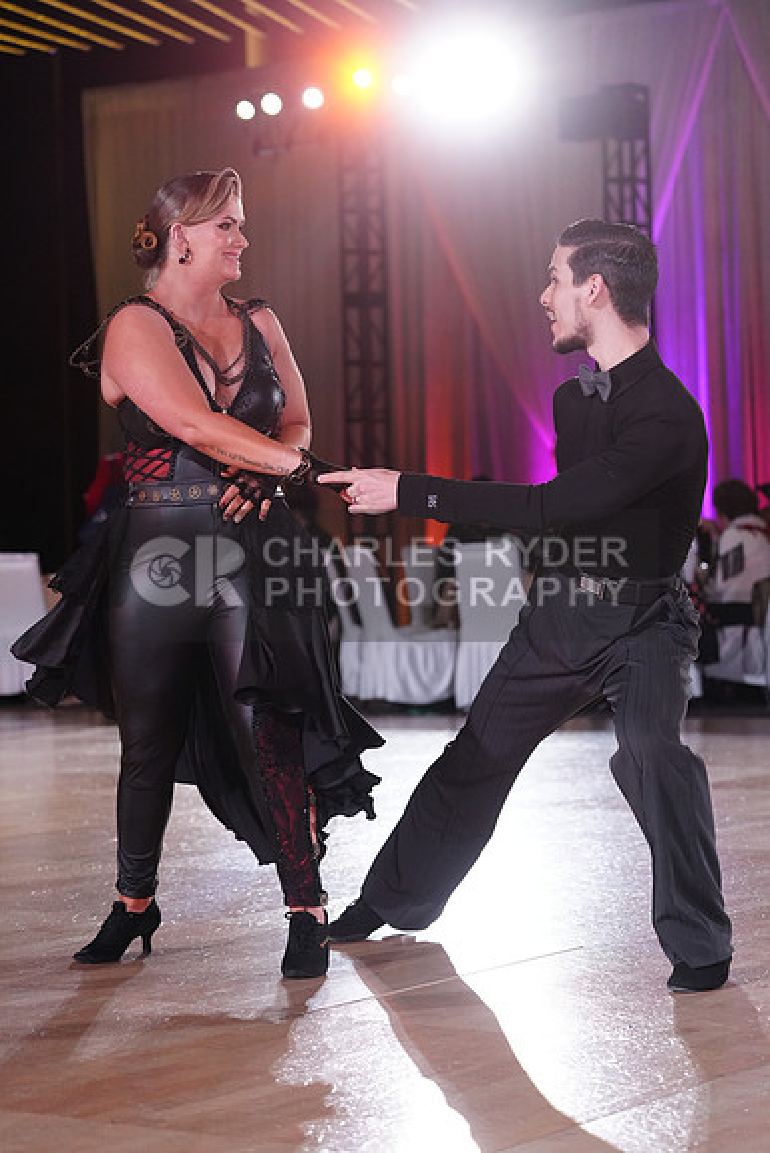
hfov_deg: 15.7
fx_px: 2789
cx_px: 385
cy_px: 576
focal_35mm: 87
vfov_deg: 23.4
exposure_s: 1/400
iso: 2500
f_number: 4
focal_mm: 87
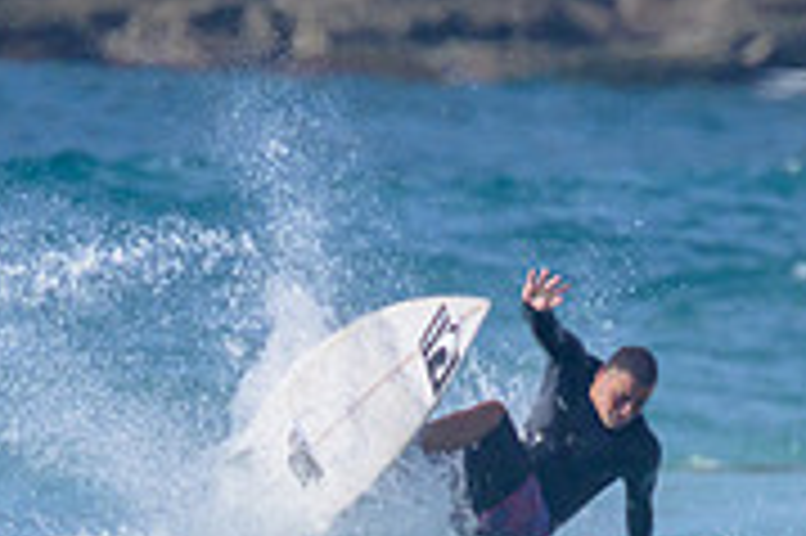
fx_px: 59588
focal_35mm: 2664
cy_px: 714
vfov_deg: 0.5
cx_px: 450
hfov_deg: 0.8
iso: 1100
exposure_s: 1/2000
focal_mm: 800
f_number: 11
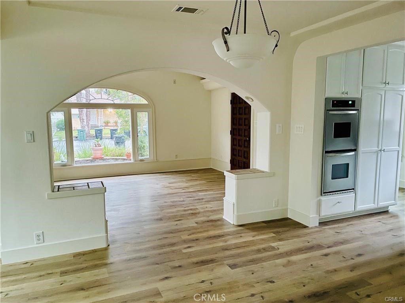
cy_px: 152
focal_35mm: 26
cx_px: 202
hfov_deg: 67.3
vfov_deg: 53.1
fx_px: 304
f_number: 1.6
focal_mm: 4.2
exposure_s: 1/20
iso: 1000
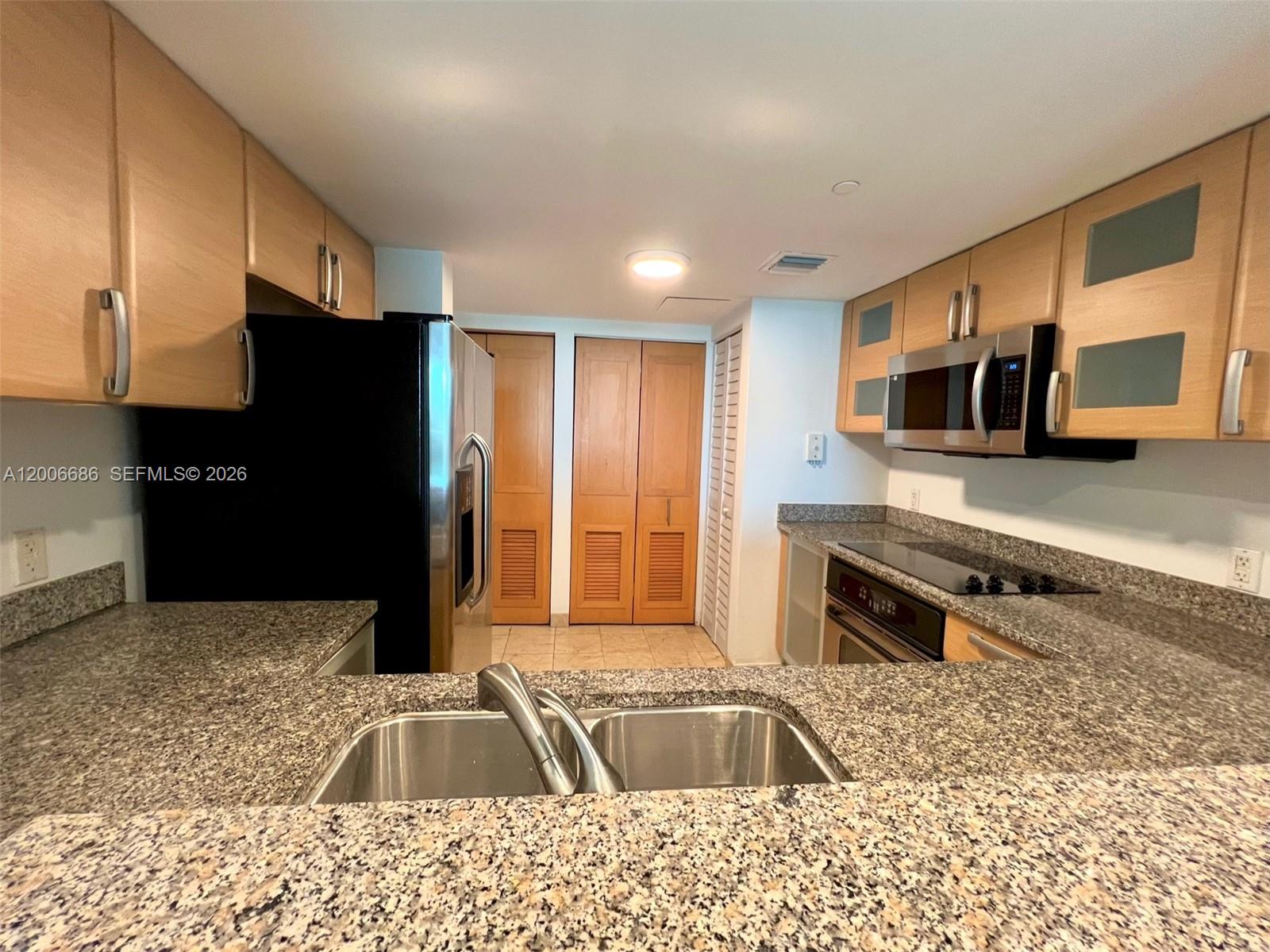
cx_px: 635
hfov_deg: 106.2
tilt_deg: -5.7
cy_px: 476
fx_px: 477
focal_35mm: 13
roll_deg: -0.9
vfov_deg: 89.9
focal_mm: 1.57
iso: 250
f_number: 1.8
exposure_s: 1/60
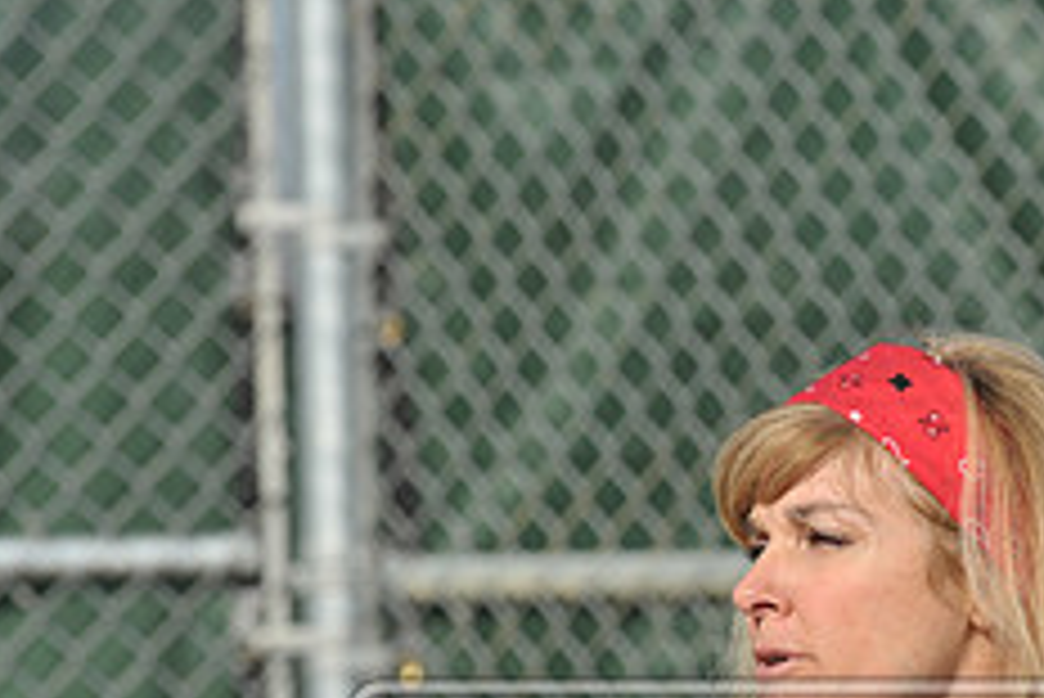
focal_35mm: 499
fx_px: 14479
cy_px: 847
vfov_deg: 2.8
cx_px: 886
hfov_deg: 4.1
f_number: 7.1
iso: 400
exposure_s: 1/2000
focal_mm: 200
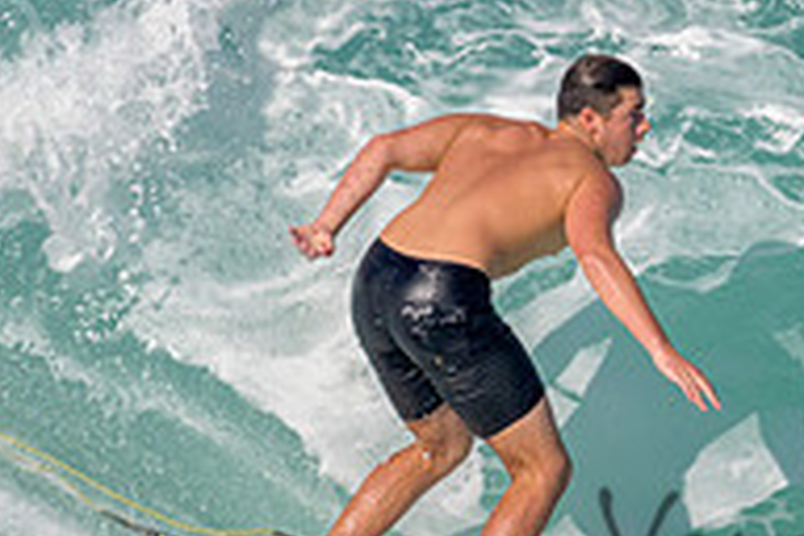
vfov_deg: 0.5
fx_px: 58241
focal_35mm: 2608
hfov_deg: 0.8
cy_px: 269
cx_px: 871
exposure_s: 1/2000
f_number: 11
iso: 900
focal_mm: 630
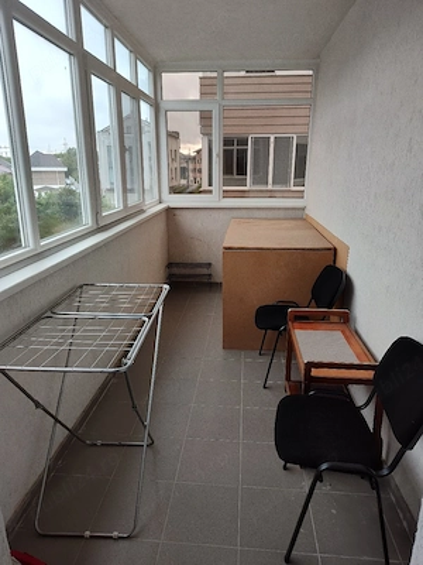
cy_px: 282
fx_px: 375
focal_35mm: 23
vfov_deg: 73.9
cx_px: 212
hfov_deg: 58.9
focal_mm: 5.56
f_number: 1.88
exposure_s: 1/179
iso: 100
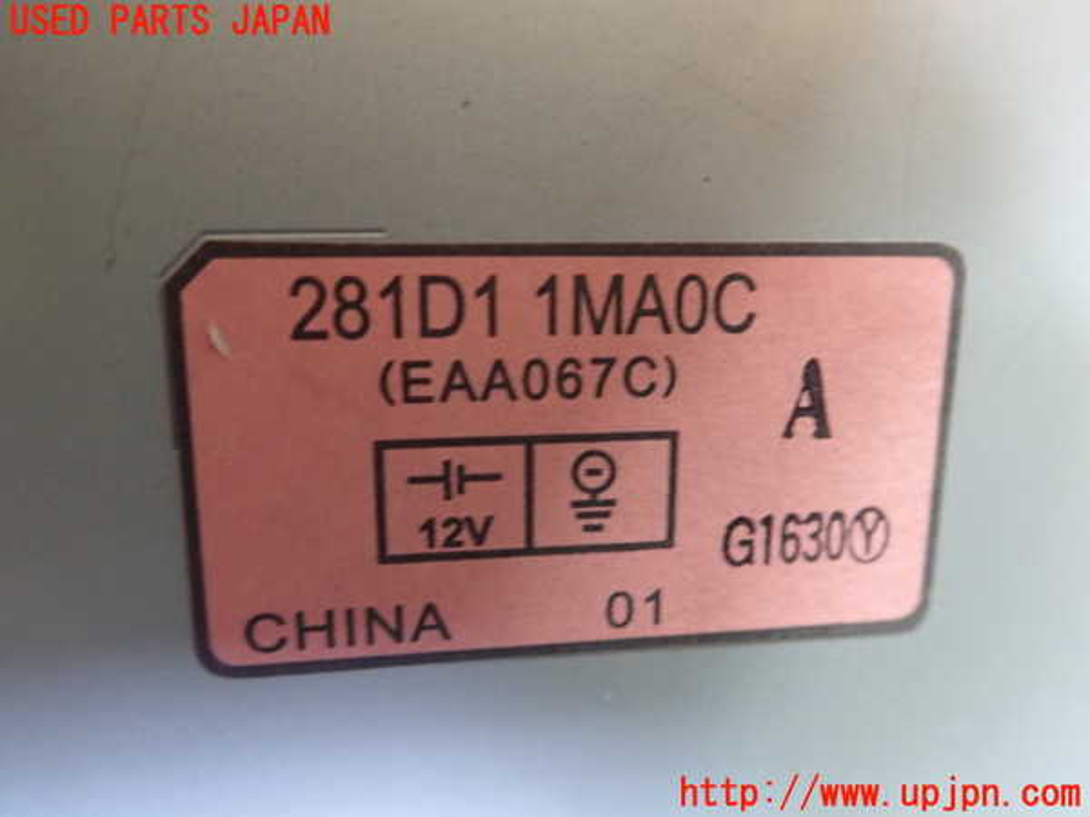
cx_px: 545
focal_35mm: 30
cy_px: 408
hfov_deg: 60.0
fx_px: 945
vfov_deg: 46.8
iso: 800
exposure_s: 1/30
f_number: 2.3
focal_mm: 5.5
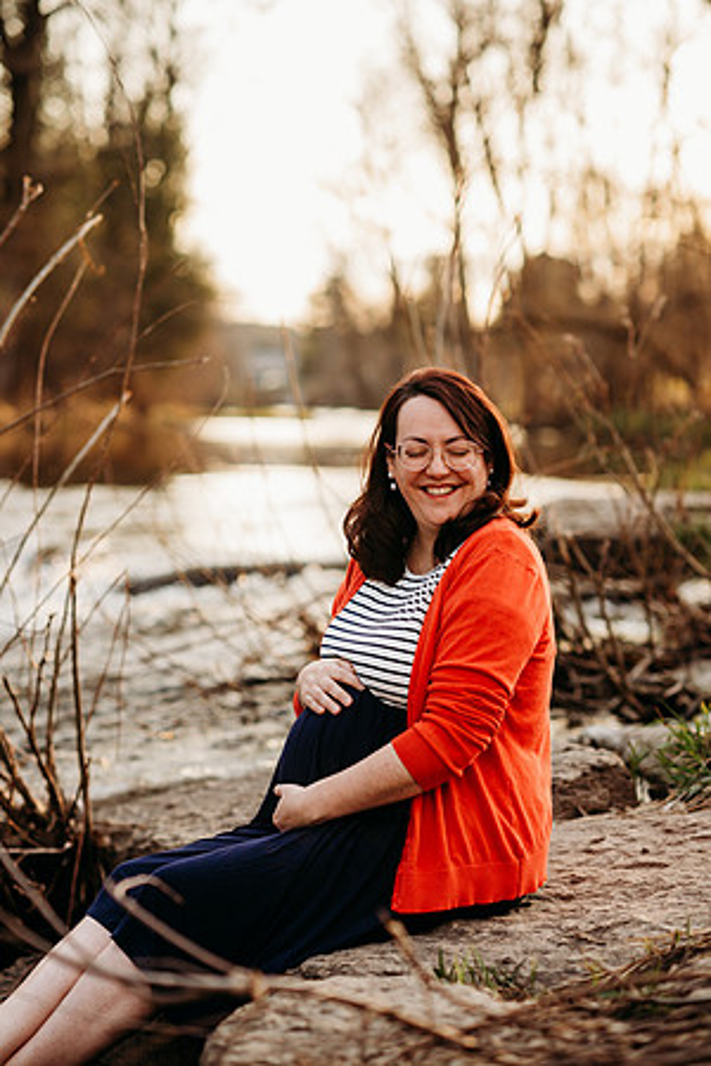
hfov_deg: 16.1
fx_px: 2518
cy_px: 533
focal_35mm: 85
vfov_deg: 23.9
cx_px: 356
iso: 125
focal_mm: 85
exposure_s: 1/200
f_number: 2.8
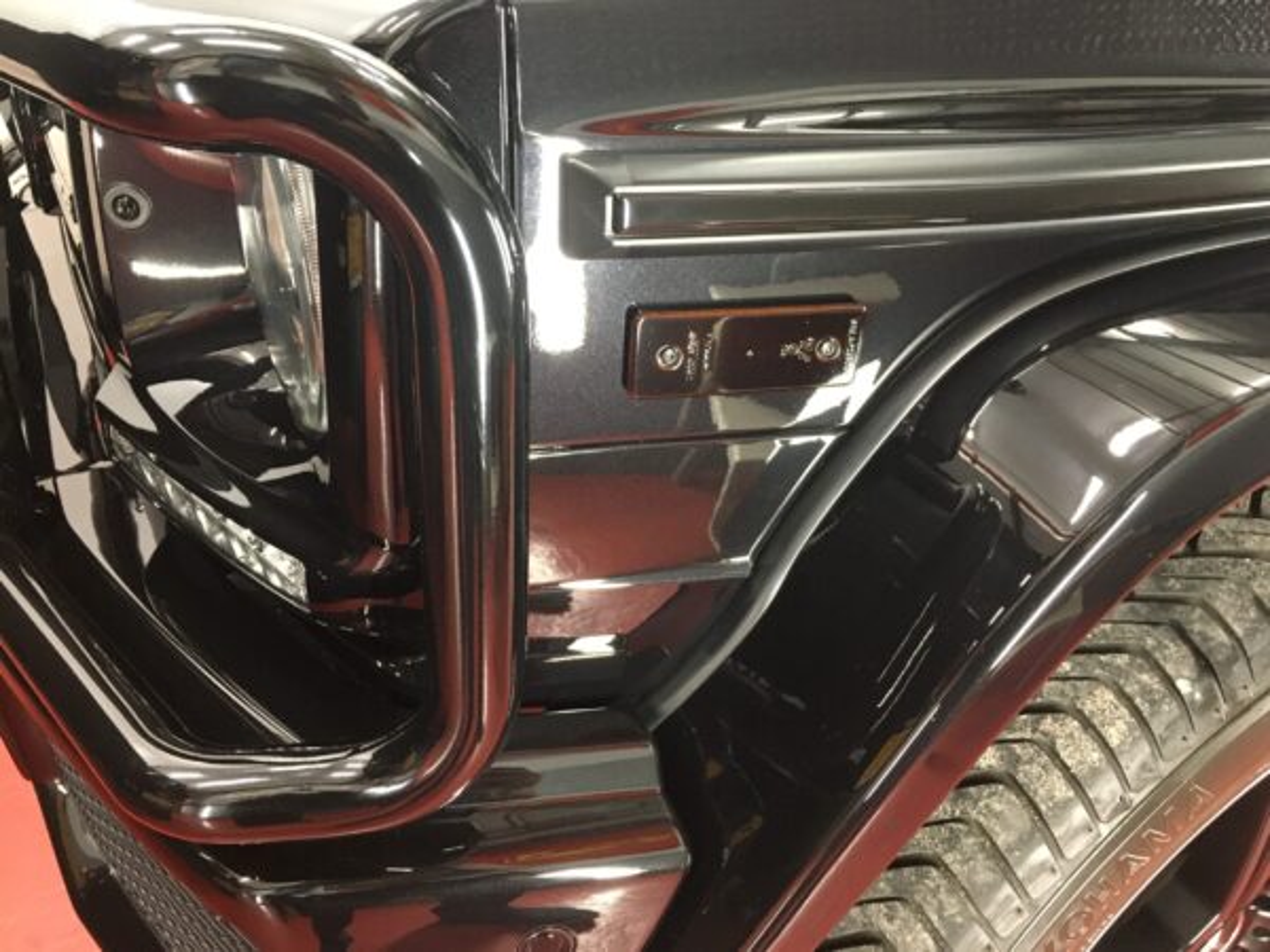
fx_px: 1064
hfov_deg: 61.7
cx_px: 635
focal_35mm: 29
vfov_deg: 48.2
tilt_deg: -29.4
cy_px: 476
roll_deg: +0.2
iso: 200
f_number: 2.2
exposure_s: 1/20
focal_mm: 4.15
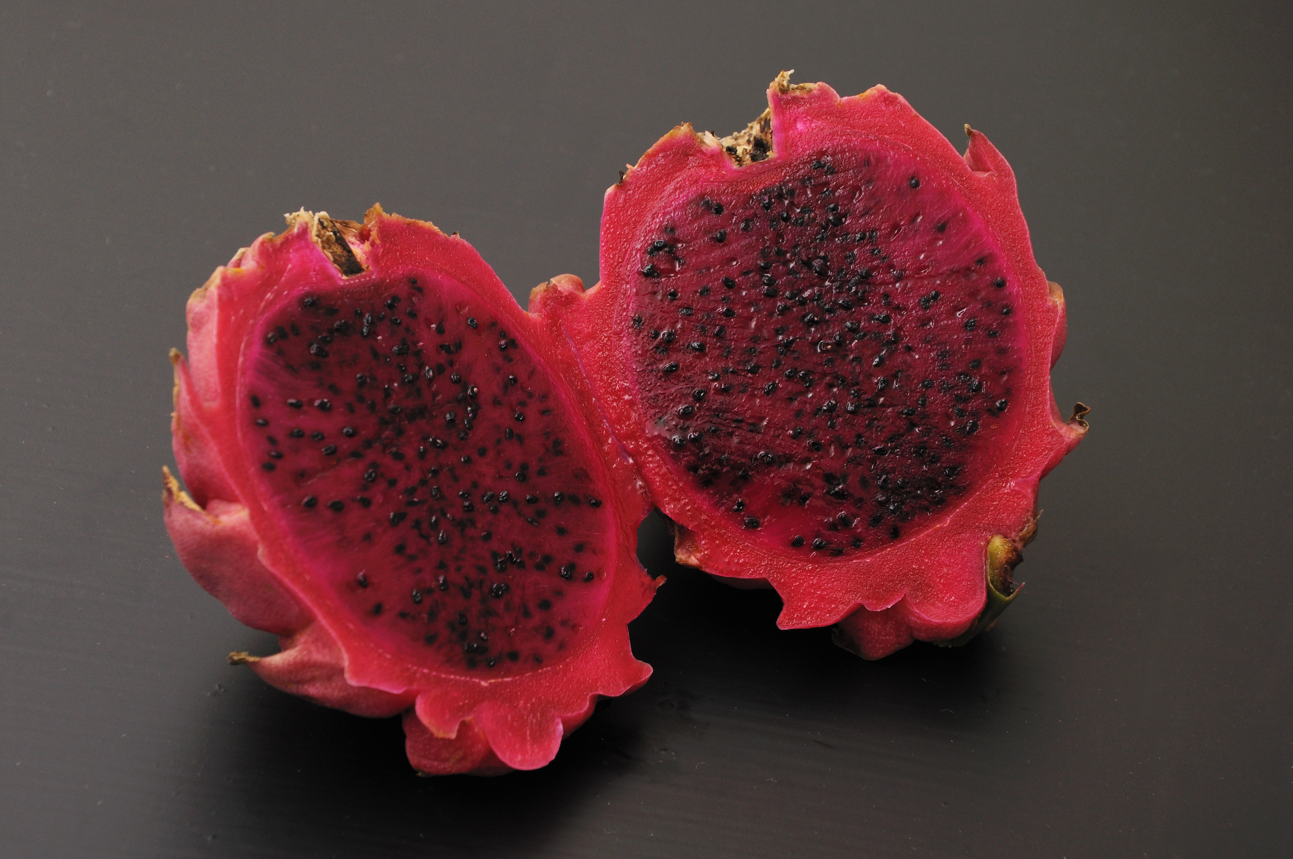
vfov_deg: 13.8
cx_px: 646
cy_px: 430
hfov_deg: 20.6
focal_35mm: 99
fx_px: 3551
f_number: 10
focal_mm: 66
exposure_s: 1/100
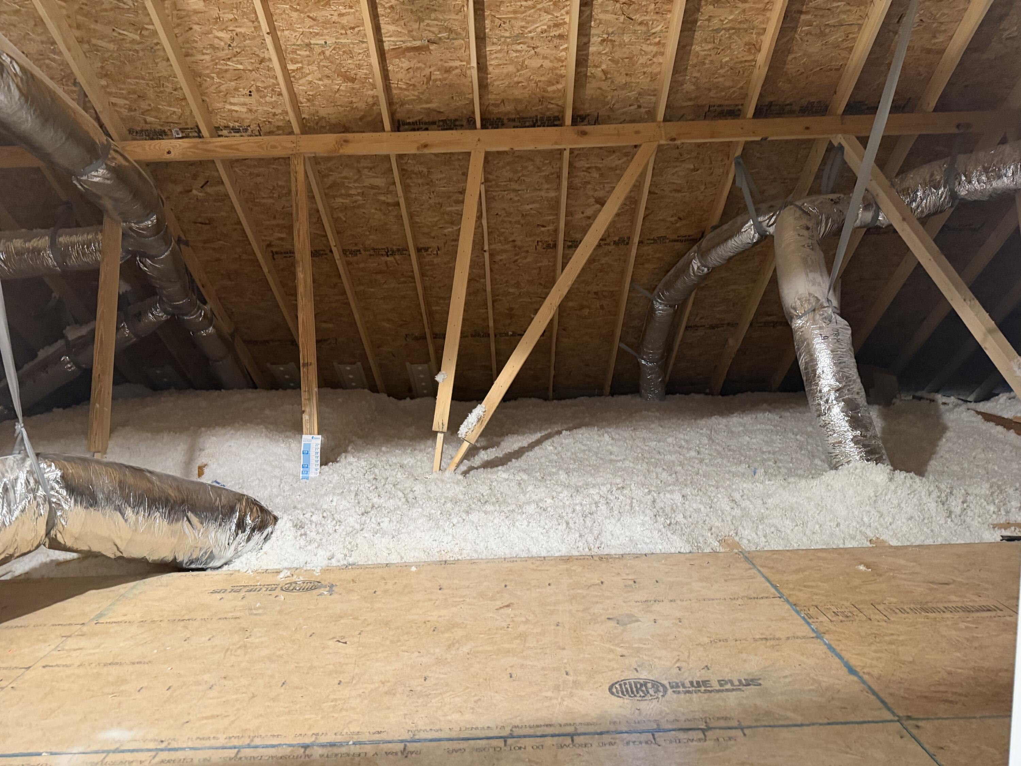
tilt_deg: -6.7
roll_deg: +2.9
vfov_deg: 56.8
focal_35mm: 24
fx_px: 708
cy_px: 383
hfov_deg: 71.6
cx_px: 510
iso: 800
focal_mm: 6.76
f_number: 1.78
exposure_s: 1/40
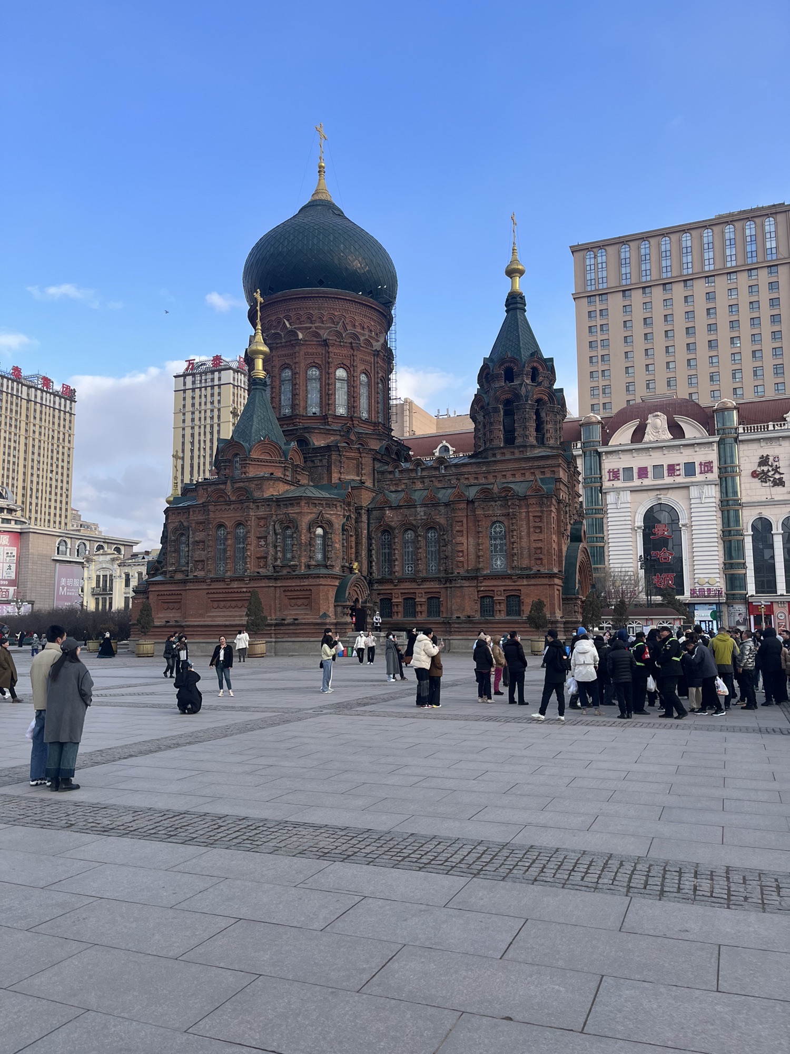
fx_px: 791
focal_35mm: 26
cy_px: 527
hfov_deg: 53.1
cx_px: 395
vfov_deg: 67.3
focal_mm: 5.1
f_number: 1.6
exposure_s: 1/1056
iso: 50
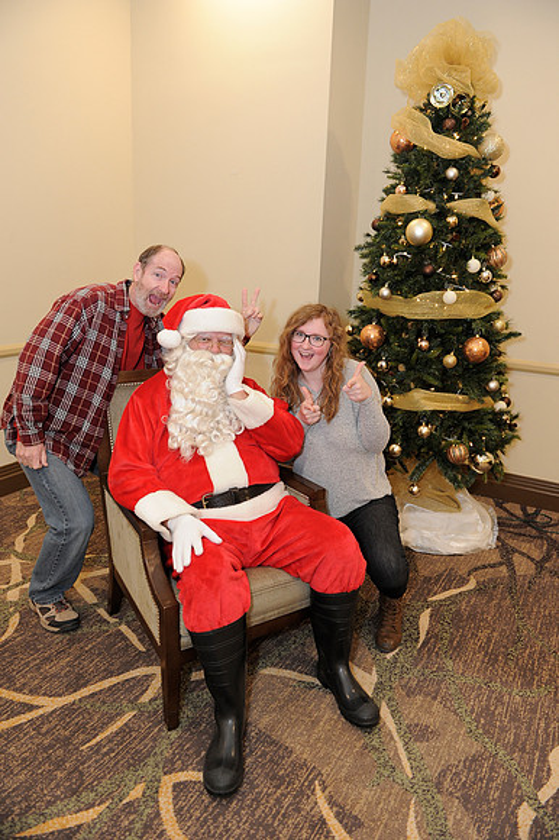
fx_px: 560
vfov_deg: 73.8
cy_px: 420
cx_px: 280
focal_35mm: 24
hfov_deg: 53.1
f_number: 4
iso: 1600
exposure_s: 1/100
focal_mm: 24
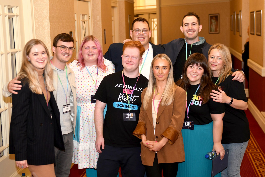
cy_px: 87
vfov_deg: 20.9
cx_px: 131
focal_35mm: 65
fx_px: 478
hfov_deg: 31.0
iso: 640
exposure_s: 1/60
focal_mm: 42
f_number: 2.8
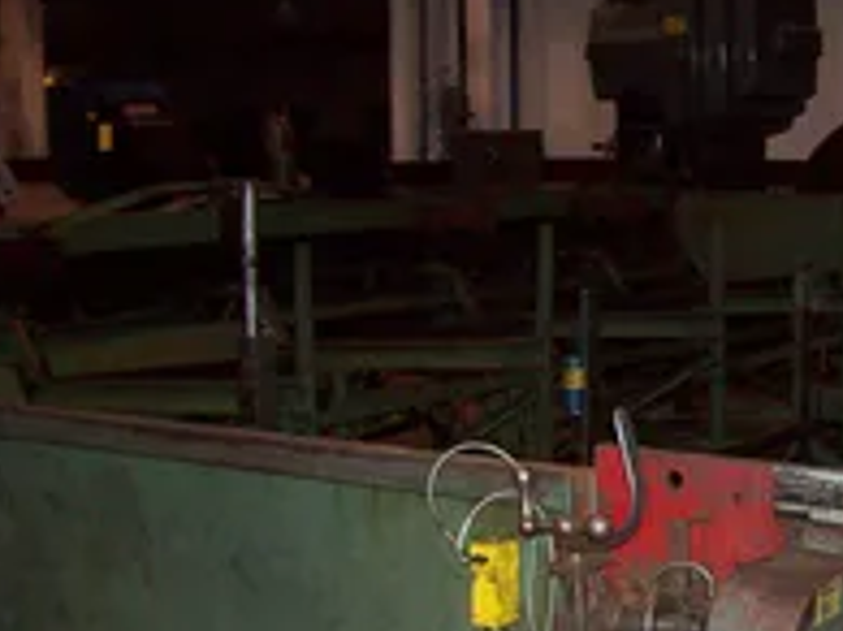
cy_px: 415
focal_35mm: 74
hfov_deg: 25.5
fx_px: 1801
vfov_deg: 19.8
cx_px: 761
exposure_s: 1/64
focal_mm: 6
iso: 140
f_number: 2.7
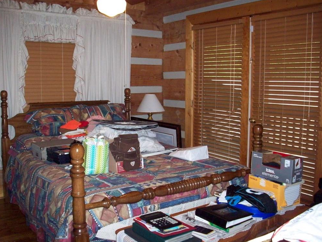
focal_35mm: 38
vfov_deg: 37.7
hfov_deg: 49.0
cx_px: 158
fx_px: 354
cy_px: 123
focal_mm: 6.2
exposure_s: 1/45
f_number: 2.8
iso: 200
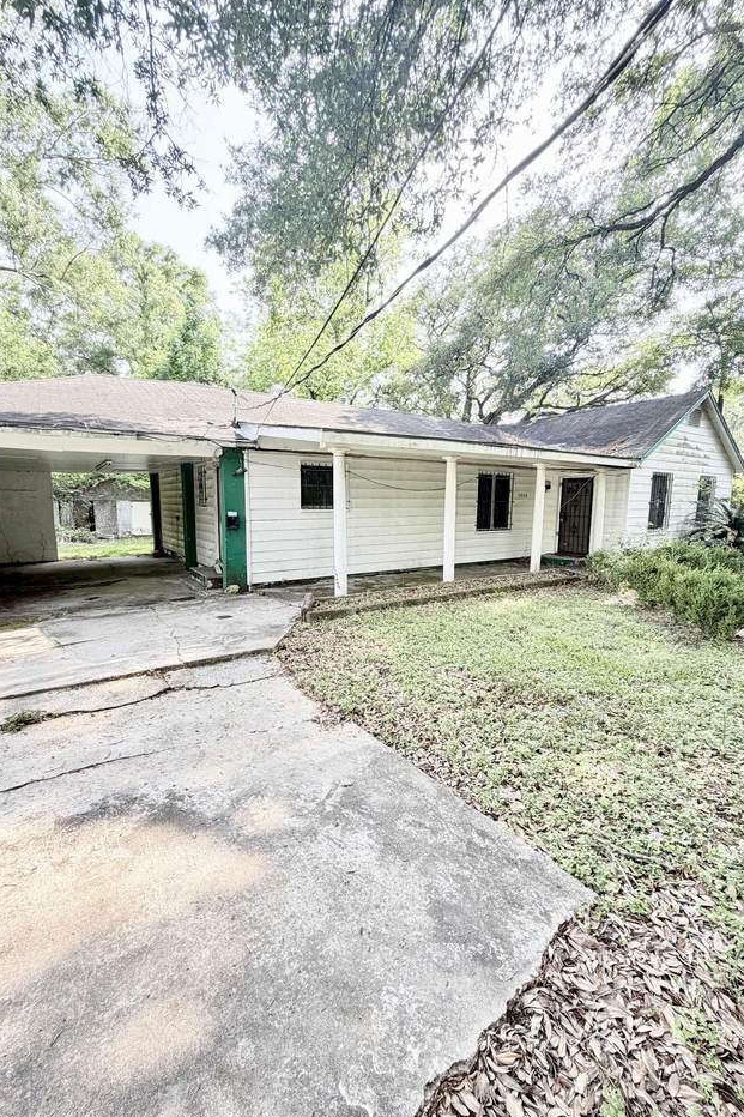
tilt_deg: -8.3
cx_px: 350
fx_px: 465
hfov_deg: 77.2
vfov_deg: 100.4
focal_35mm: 15
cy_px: 567
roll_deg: -0.7
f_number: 2.2
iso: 100
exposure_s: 1/121
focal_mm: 2.22
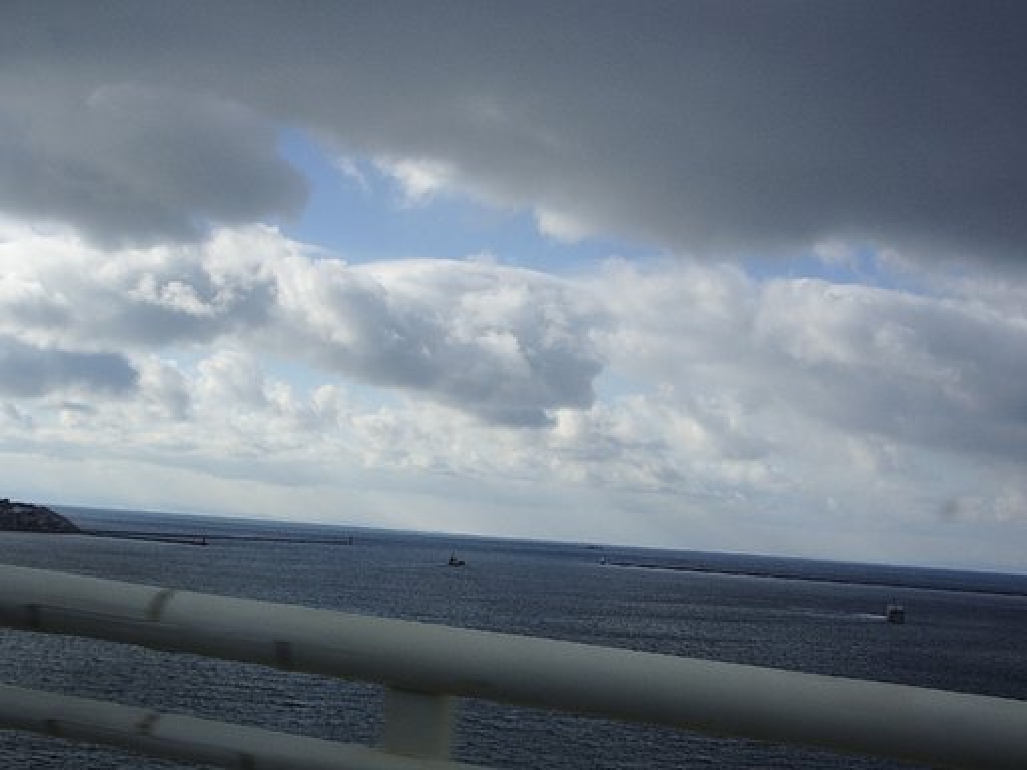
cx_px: 514
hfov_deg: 38.2
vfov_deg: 29.1
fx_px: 1483
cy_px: 385
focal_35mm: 50
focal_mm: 8.2
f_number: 5
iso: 50
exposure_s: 1/400
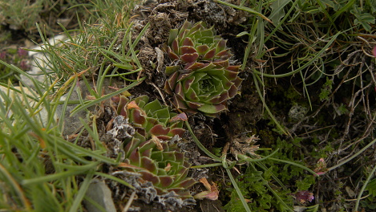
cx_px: 185
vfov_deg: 40.2
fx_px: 289
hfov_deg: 66.1
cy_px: 104
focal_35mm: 29
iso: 64
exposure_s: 1/320
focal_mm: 4.6
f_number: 2.8
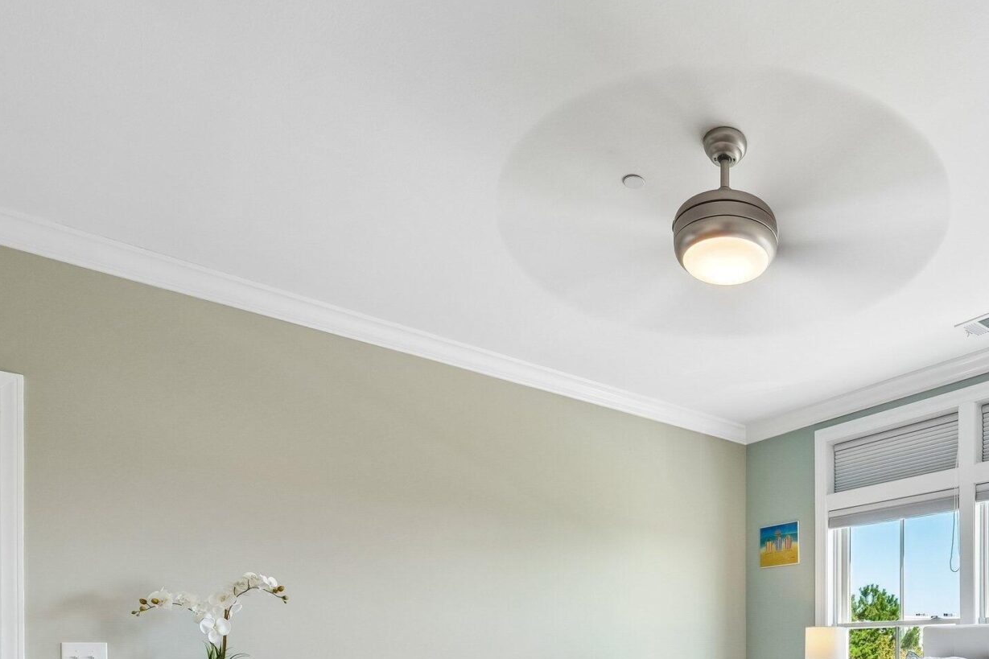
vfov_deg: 44.0
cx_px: 757
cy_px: 654
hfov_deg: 66.4
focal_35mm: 25
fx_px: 687
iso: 160
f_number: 8
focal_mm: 8
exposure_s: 1/12
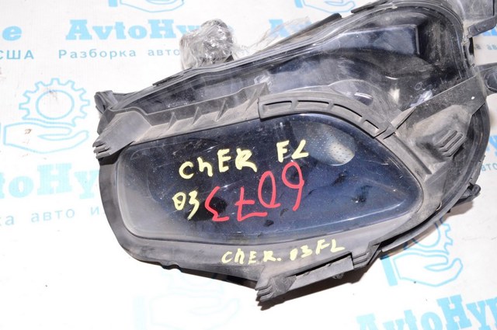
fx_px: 455
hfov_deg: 57.3
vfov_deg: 39.9
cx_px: 248
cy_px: 165
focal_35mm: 33
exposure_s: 1/200
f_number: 8
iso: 1600
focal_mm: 22
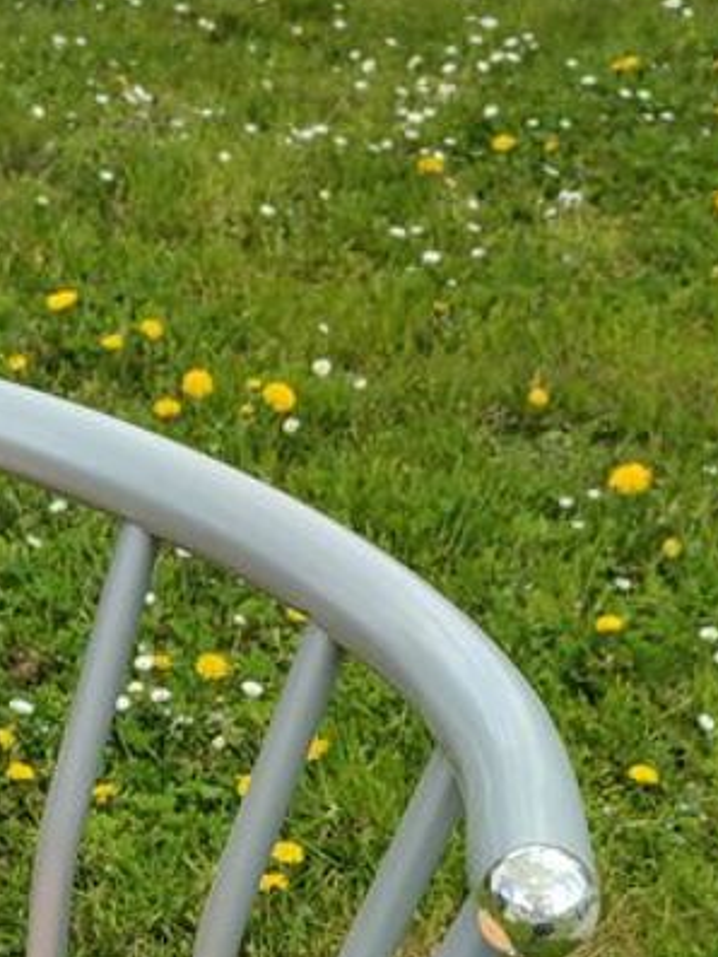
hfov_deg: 17.3
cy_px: 1344
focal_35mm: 84
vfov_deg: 20.6
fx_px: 2322
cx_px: 67
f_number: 1.9
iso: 50
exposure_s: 1/302
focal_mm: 6.04
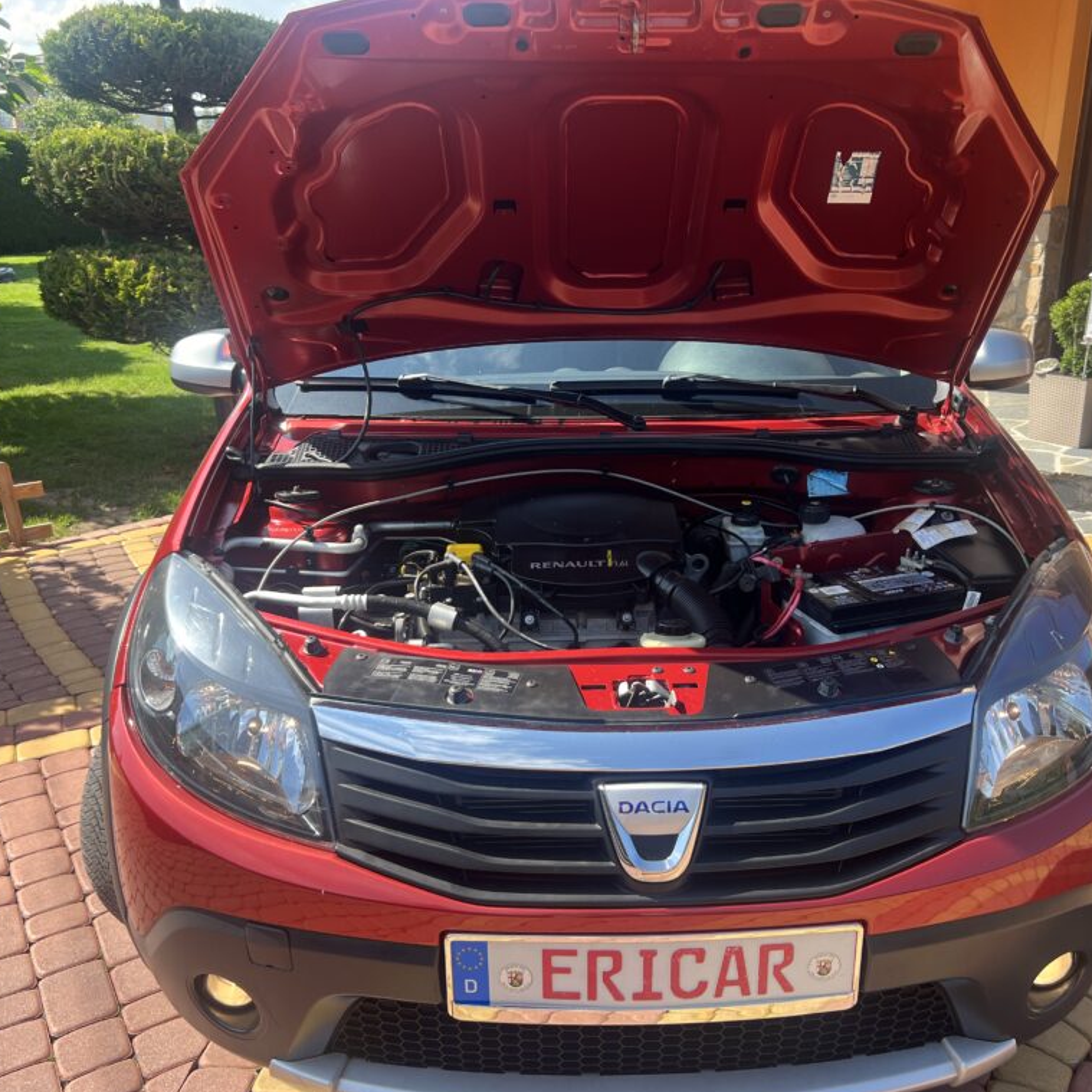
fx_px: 1106
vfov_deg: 52.5
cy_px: 550
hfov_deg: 52.4
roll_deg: -1.5
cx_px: 600
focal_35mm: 31
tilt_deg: -18.9
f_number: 1.5
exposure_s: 1/866
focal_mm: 5.7
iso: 50
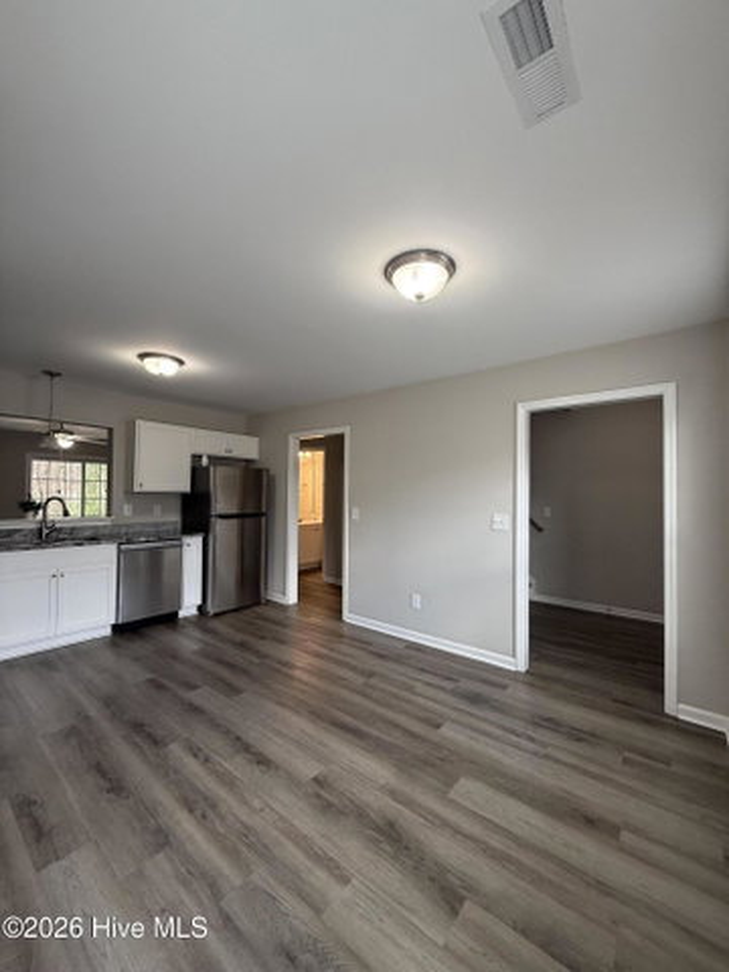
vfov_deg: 102.1
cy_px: 486
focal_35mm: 14
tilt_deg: +1.3
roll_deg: -0.9
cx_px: 364
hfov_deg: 85.7
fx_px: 393
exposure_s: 1/120
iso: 200
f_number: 2.2
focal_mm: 2.22
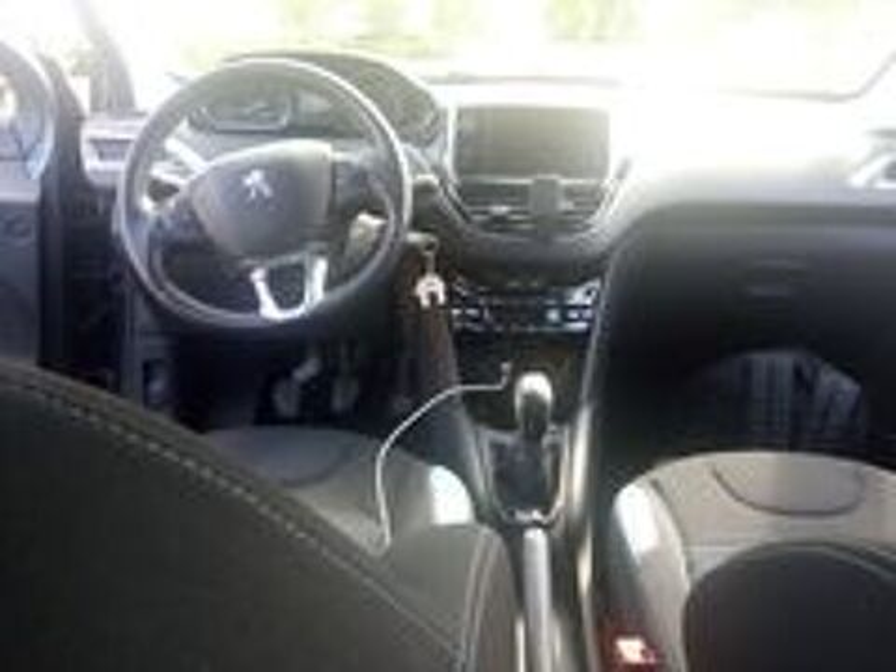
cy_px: 336
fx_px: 699
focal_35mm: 27
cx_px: 448
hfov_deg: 65.3
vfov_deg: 51.4
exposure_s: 1/50
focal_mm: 3.79
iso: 159
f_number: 2.2
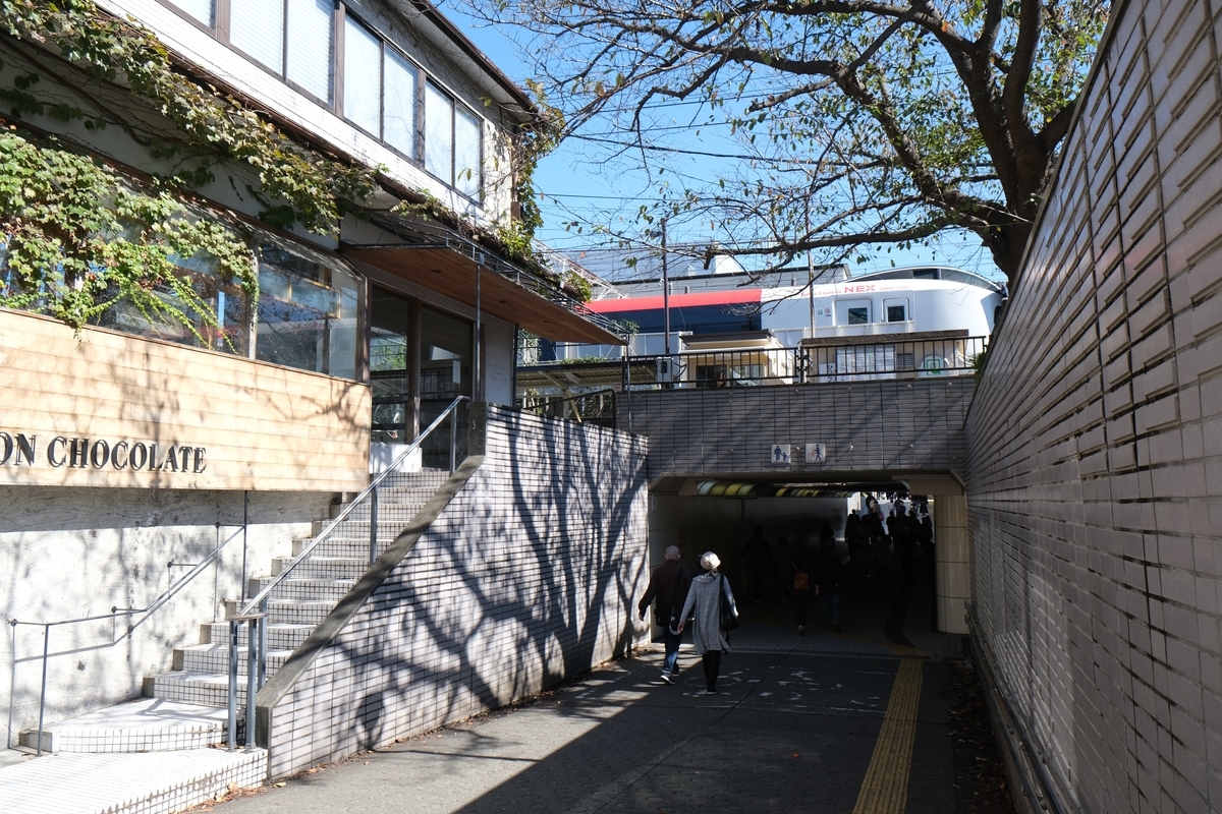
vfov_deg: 47.9
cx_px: 611
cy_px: 407
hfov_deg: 67.4
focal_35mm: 27
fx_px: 916
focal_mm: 18
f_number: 5.6
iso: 160
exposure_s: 1/200
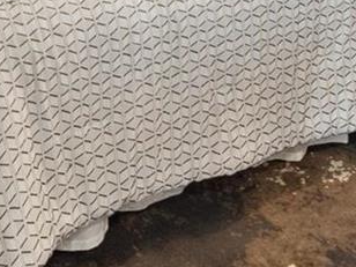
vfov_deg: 14.5
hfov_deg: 24.2
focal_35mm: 80
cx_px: 97
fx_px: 823
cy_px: -301
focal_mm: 8
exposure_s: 1/2
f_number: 8
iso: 400
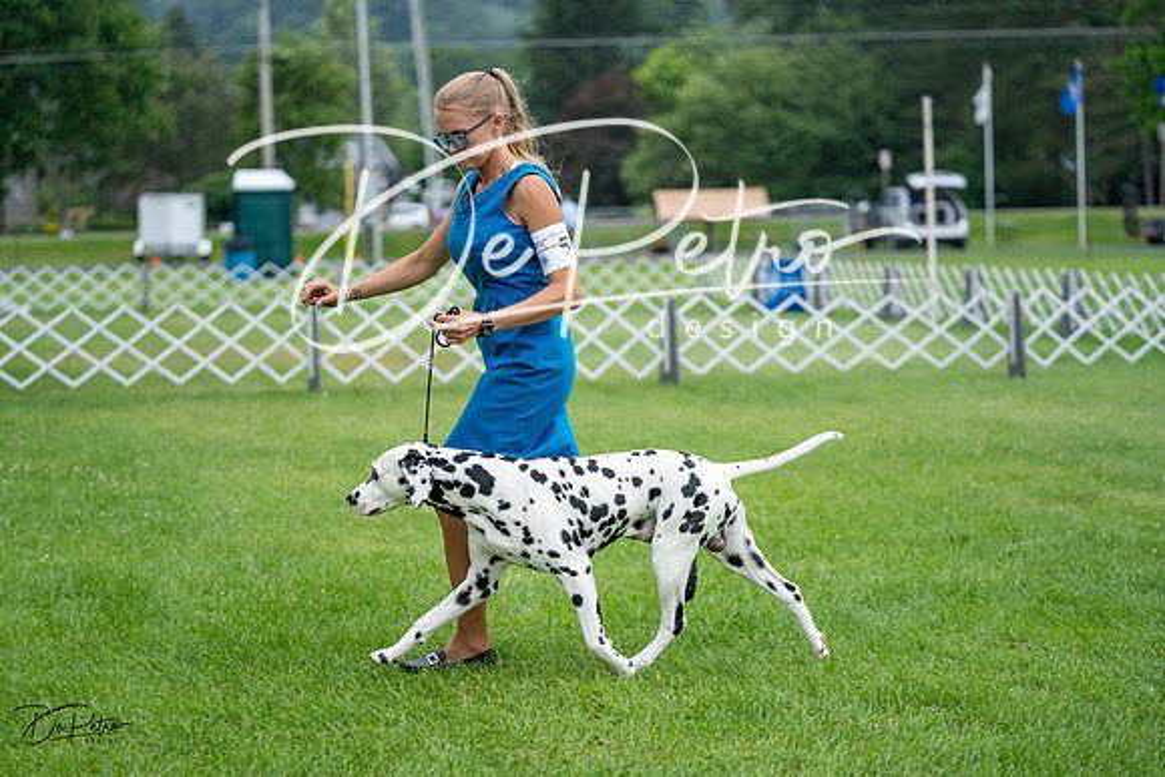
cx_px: 582
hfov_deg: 24.8
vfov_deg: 16.7
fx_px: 2654
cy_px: 388
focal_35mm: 82
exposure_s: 1/500
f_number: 2.8
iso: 100
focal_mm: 82
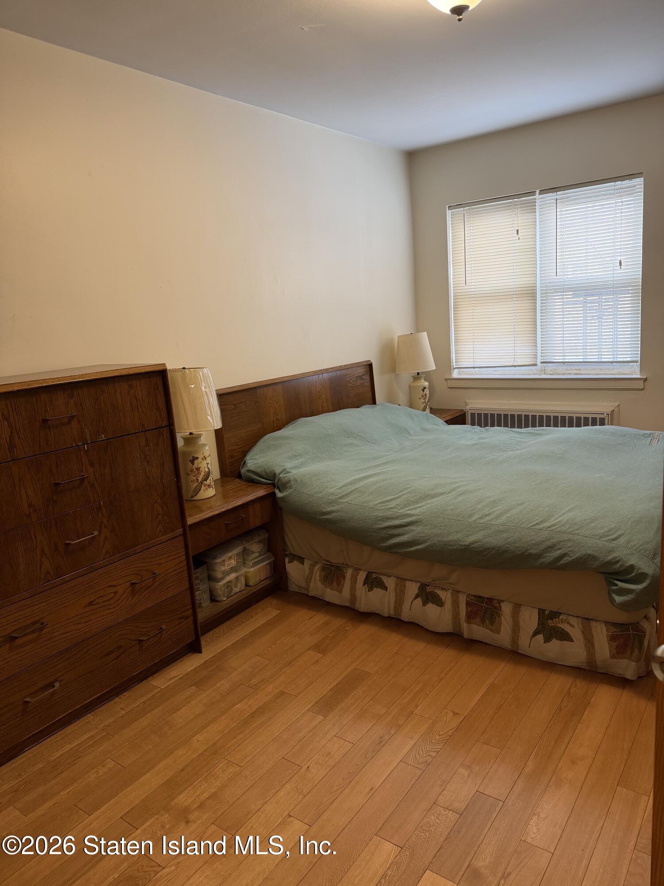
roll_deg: +4.6
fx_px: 614
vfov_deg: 71.6
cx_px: 332
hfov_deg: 56.8
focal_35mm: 24
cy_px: 443
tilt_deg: -11.0
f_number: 1.78
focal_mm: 6.76
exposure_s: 1/60
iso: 160
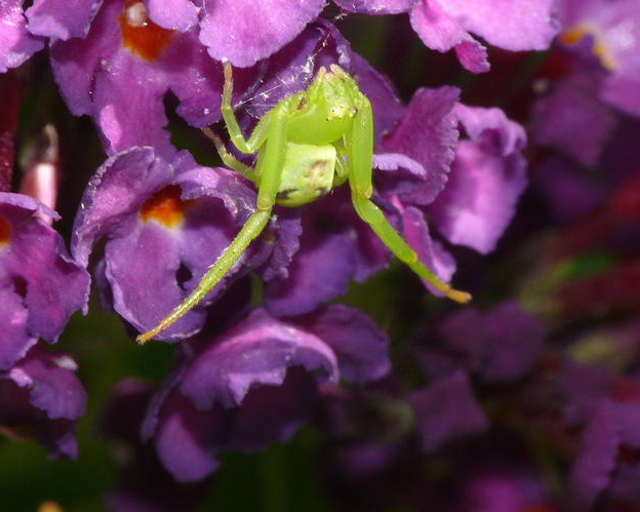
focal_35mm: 410
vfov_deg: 3.8
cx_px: 321
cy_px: 204
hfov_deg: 4.7
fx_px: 7765
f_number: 11
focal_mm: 64.8
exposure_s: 1/125
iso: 200
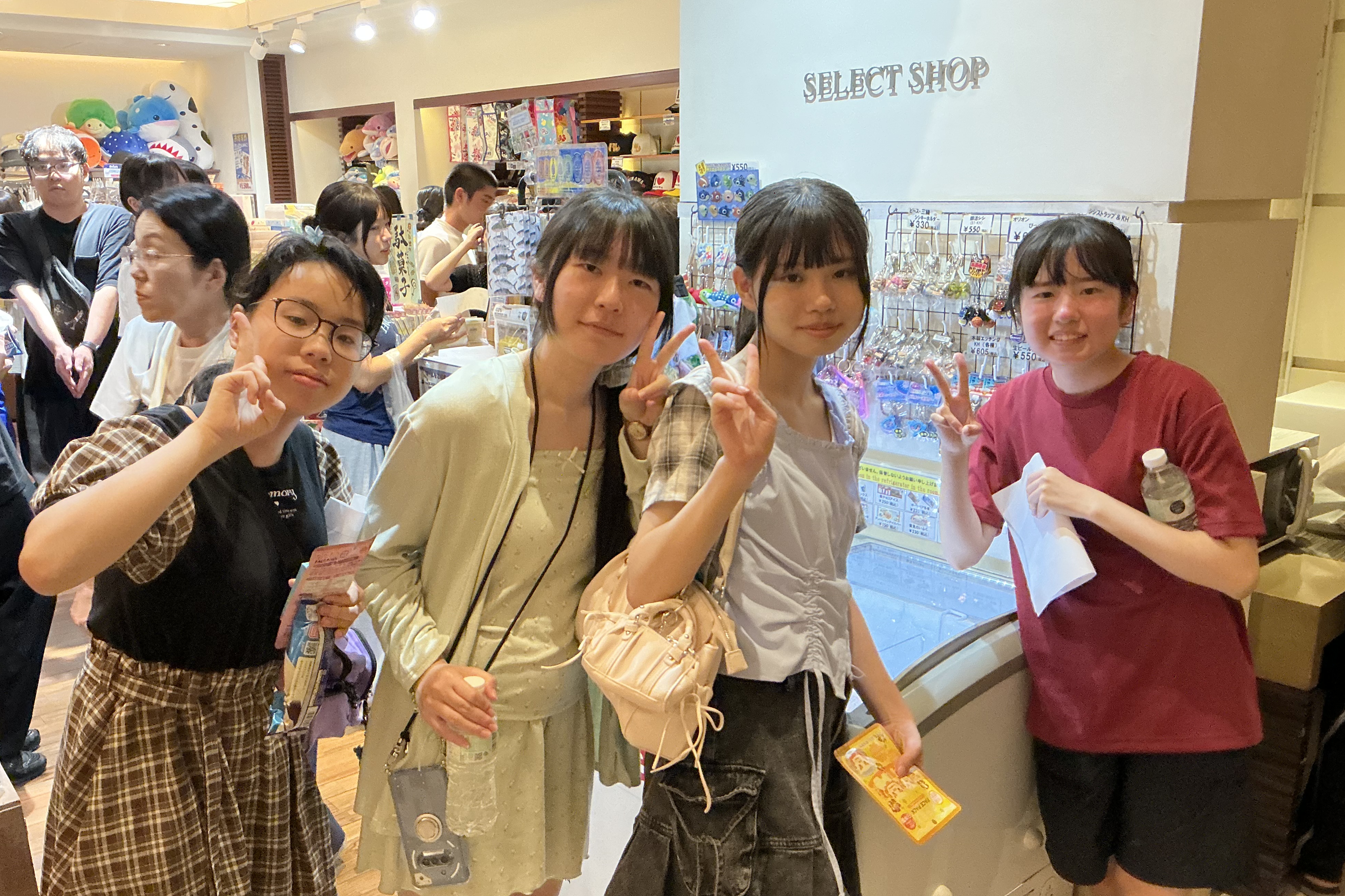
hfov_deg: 61.9
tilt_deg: -15.1
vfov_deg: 43.6
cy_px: 484
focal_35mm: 30
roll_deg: +1.3
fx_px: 1121
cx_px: 657
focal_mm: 3
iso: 250
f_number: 1.8
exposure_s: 1/60
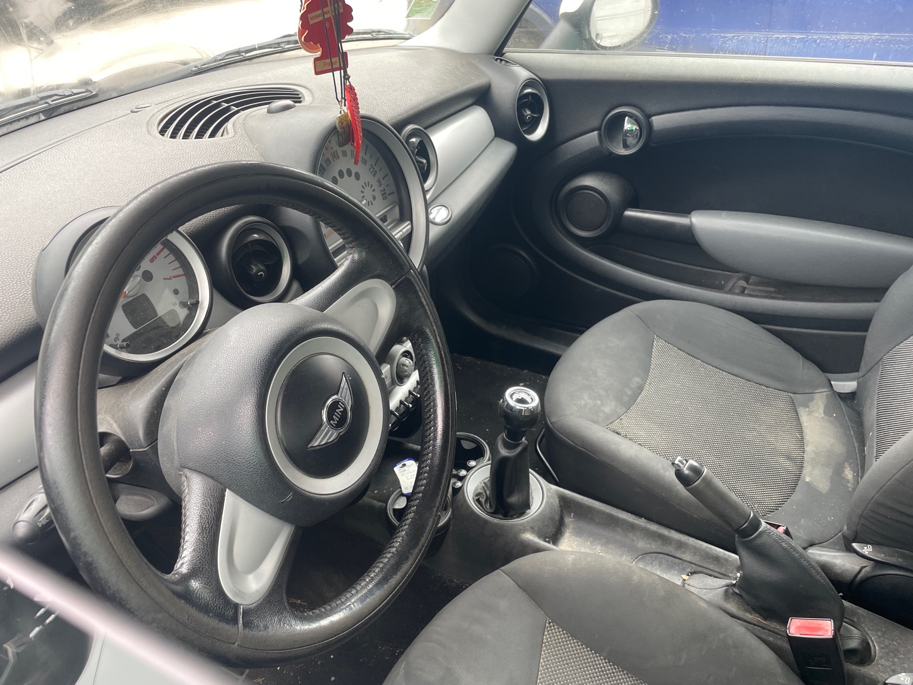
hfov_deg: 67.3
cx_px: 456
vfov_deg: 53.1
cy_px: 342
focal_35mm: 26
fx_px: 686
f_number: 1.6
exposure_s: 1/121
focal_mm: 4.2
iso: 64
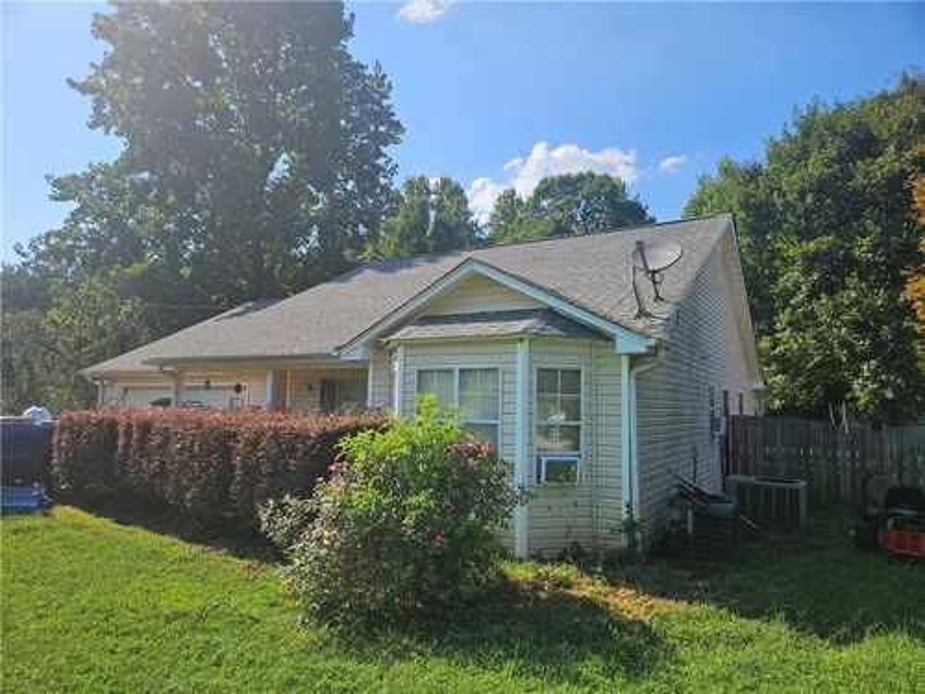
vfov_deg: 58.9
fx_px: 615
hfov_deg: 73.9
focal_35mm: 23
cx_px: 462
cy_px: 347
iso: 25
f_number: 1.8
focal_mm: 5.4
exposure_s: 1/1593
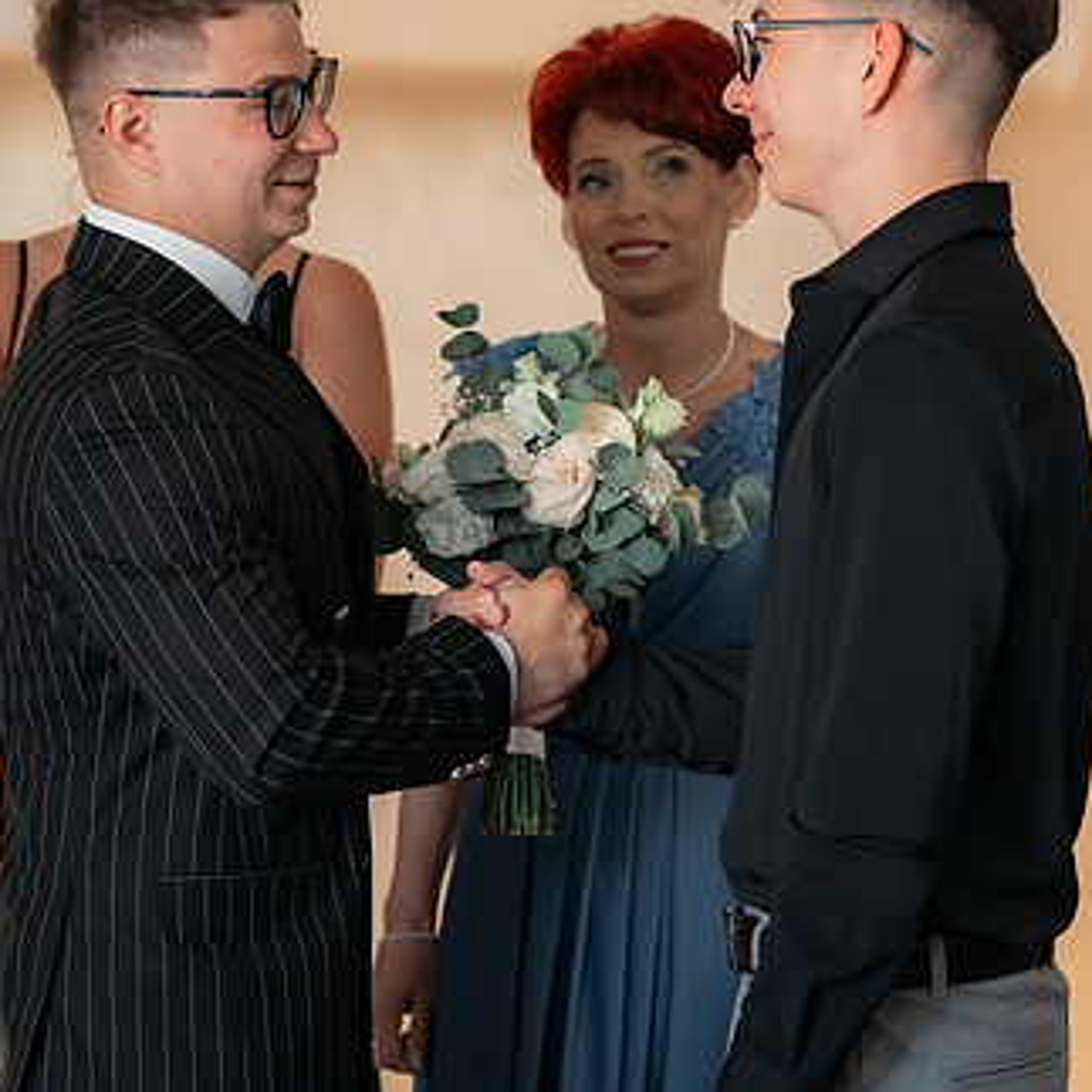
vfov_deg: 11.6
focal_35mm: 151
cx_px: 280
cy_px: 433
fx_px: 5389
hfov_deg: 11.5
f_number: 3.2
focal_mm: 85
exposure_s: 1/200
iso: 1600
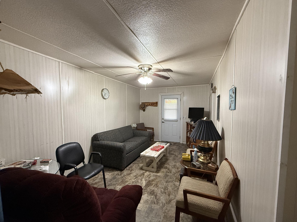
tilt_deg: -2.7
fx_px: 129
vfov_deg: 81.7
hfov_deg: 98.2
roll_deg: -0.1
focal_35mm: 15
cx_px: 149
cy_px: 116
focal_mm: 2.22
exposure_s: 1/60
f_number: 2.2
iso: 500
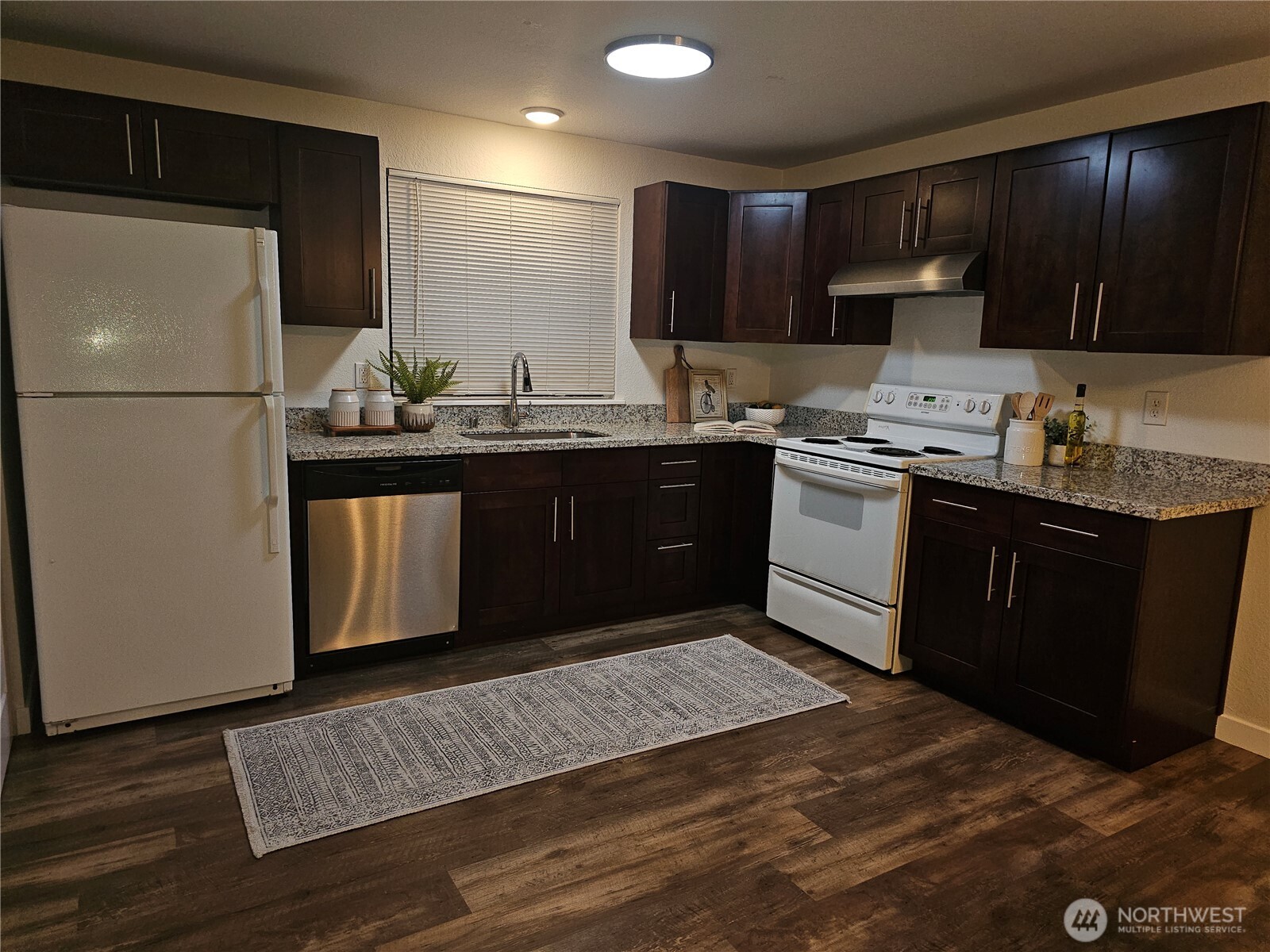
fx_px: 844
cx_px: 635
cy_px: 476
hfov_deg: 73.9
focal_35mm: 23
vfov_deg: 58.9
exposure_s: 1/24
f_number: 1.7
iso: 100
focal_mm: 6.3
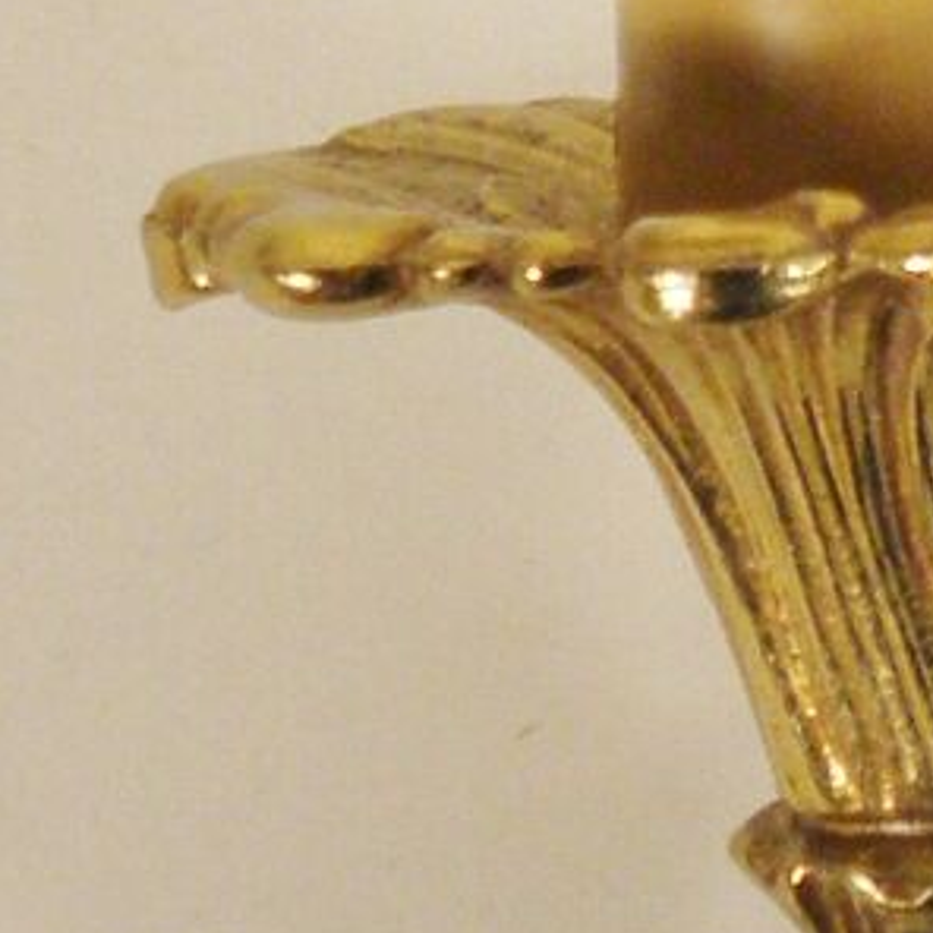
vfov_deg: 5.5
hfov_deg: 5.3
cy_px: -643
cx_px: 2919
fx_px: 9545
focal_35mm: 313
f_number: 3.8
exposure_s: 1/40
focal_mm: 7.5
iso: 100
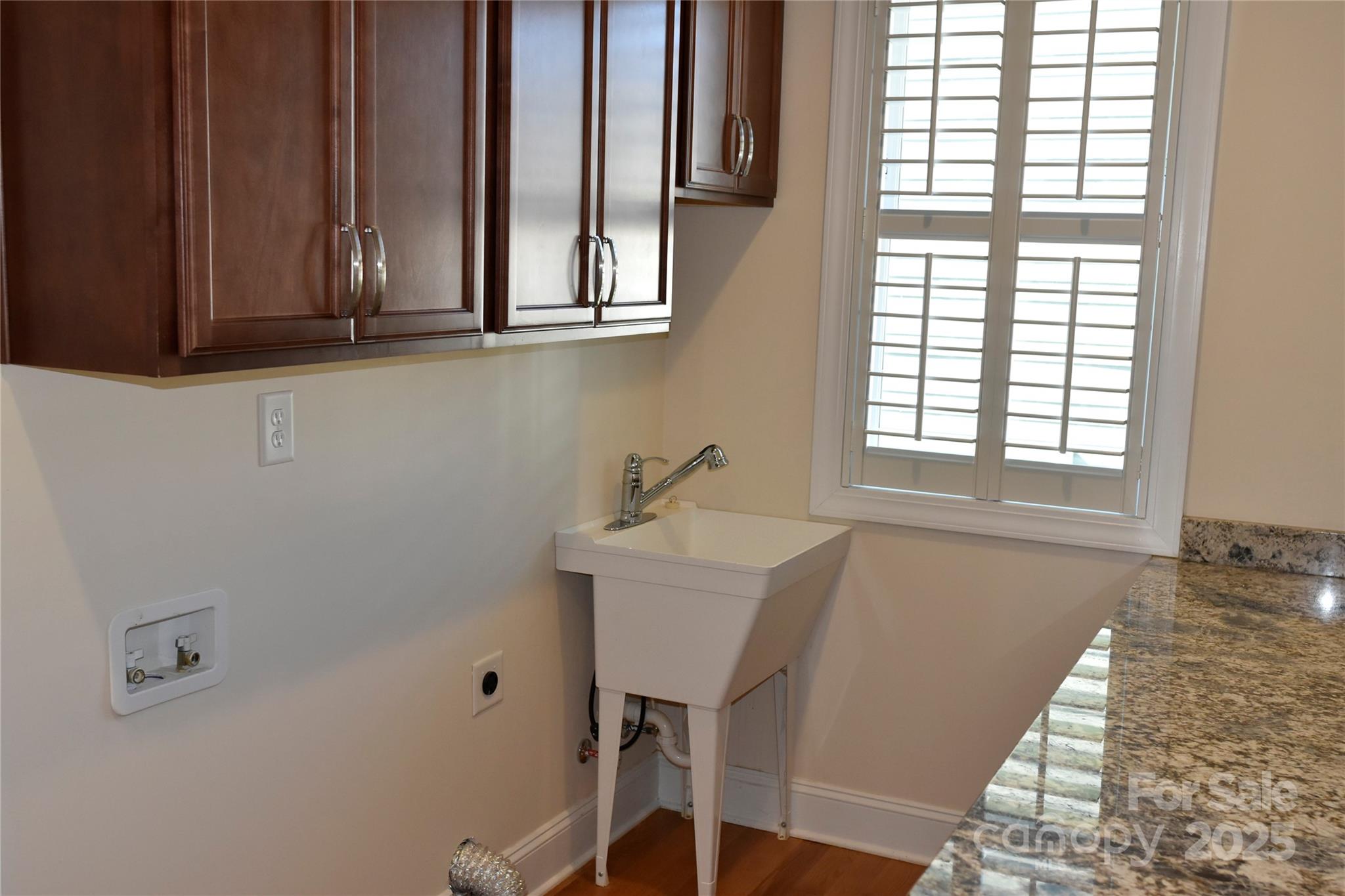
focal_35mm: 36
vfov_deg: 36.9
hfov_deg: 53.1
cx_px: 672
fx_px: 1345
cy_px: 448
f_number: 4
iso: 800
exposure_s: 1/200
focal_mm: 24
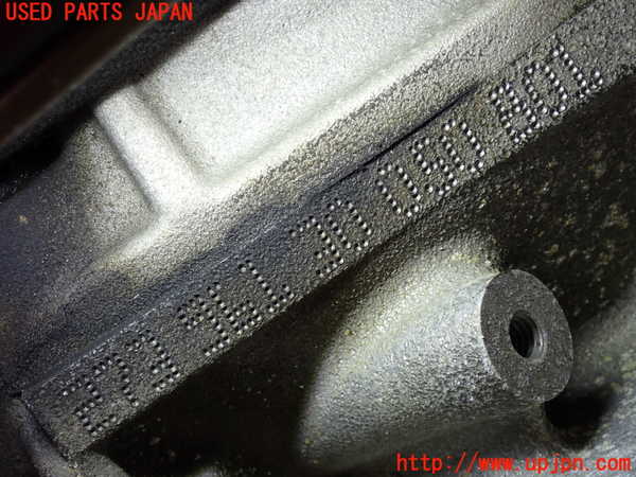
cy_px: 238
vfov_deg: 14.8
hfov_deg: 19.6
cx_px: 318
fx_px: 1837
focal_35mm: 100
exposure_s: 1/160
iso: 160
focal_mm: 18
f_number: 4.9
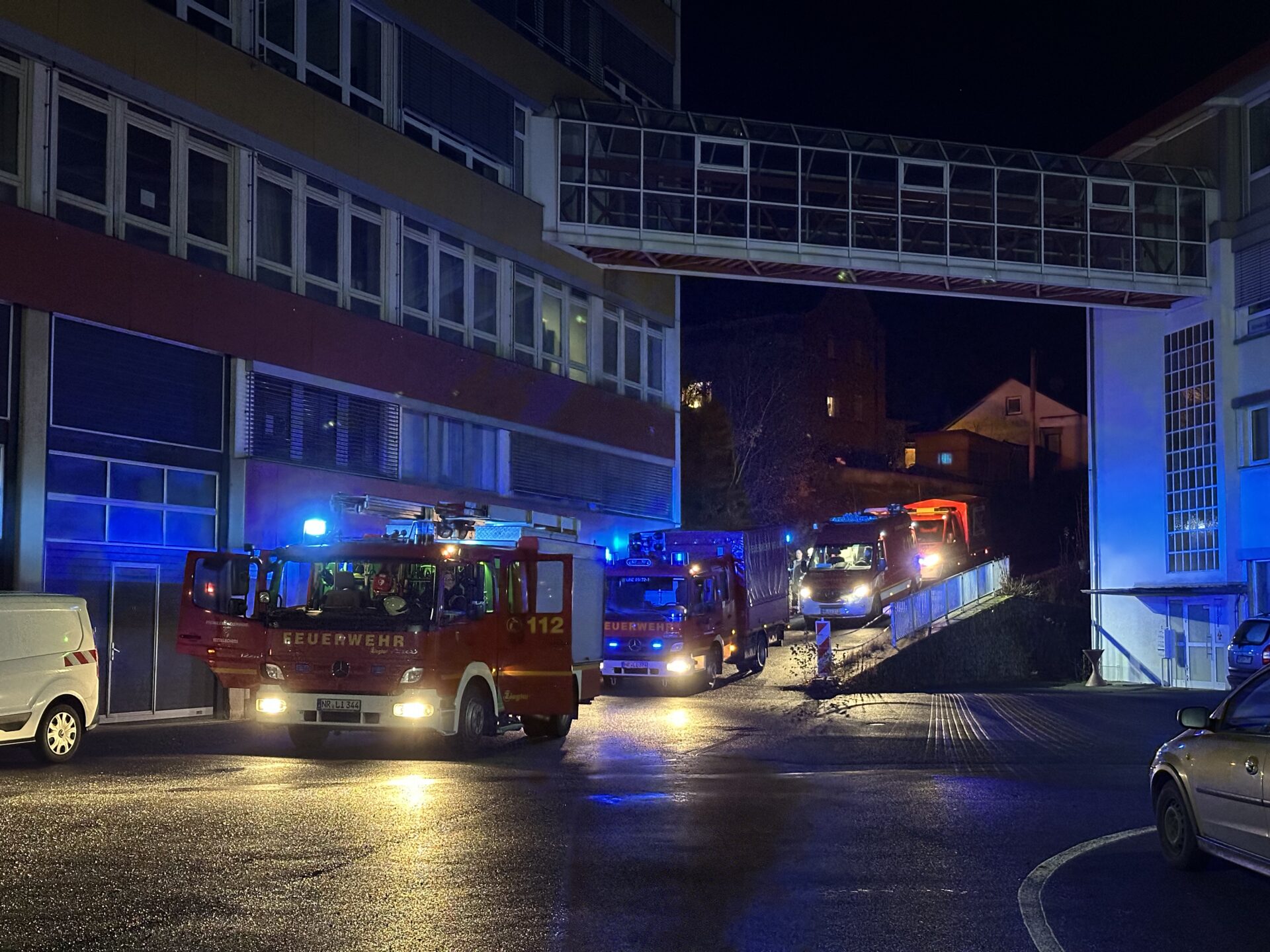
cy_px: 476
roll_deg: -0.3
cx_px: 635
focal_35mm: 48
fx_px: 1761
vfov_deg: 30.3
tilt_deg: +4.4
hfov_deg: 39.7
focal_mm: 6.86
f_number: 1.78
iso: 640
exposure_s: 1/25
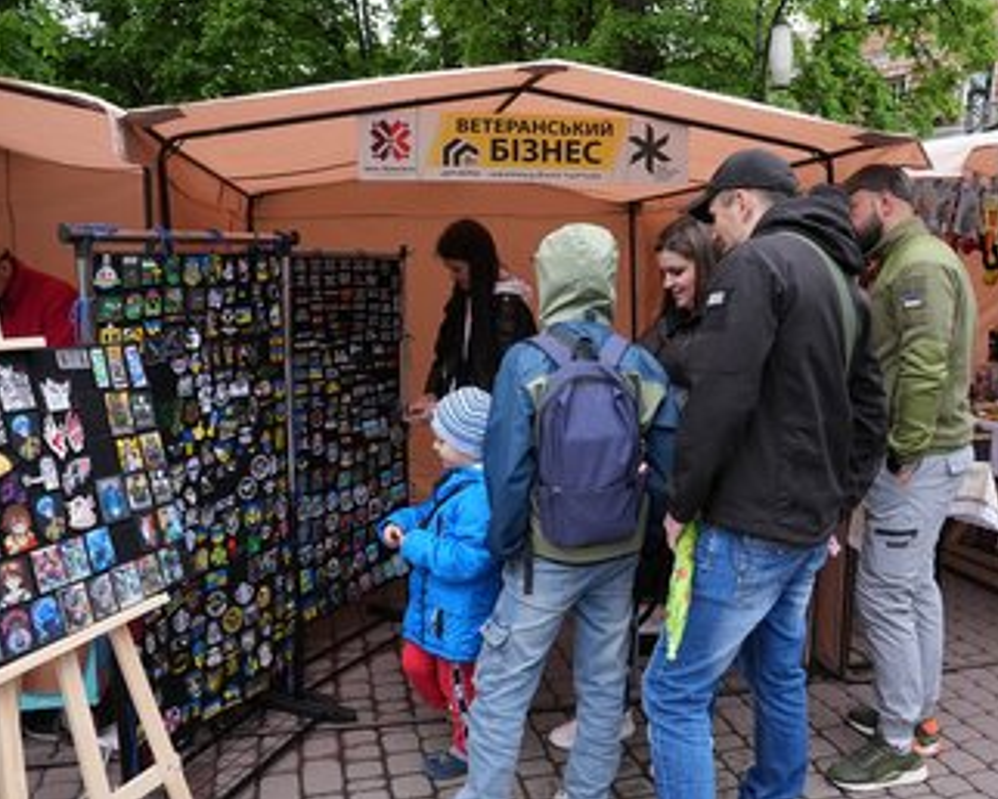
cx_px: 514
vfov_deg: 51.6
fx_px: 828
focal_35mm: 28
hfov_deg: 62.2
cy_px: 389
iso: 800
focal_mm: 24
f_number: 6.3
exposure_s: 1/250
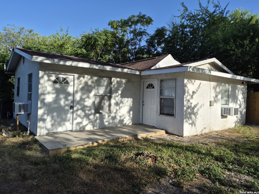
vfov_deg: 58.9
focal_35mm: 23
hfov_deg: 73.9
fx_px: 172
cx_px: 130
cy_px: 97
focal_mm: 5.4
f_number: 1.8
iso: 80
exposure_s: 1/5648
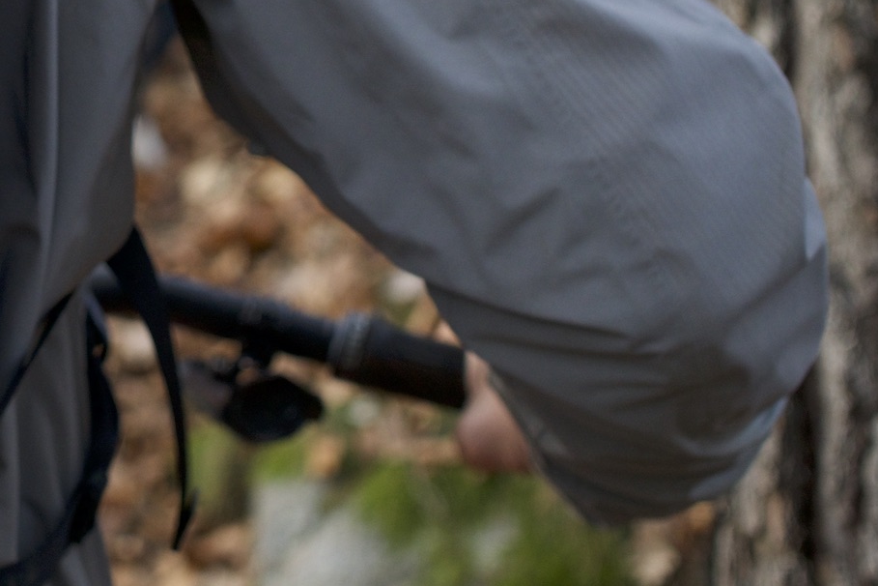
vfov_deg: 13.6
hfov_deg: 19.8
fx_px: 2414
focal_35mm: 99
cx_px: -54
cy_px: 9
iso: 800
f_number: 3.2
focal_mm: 30
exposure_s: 1/250
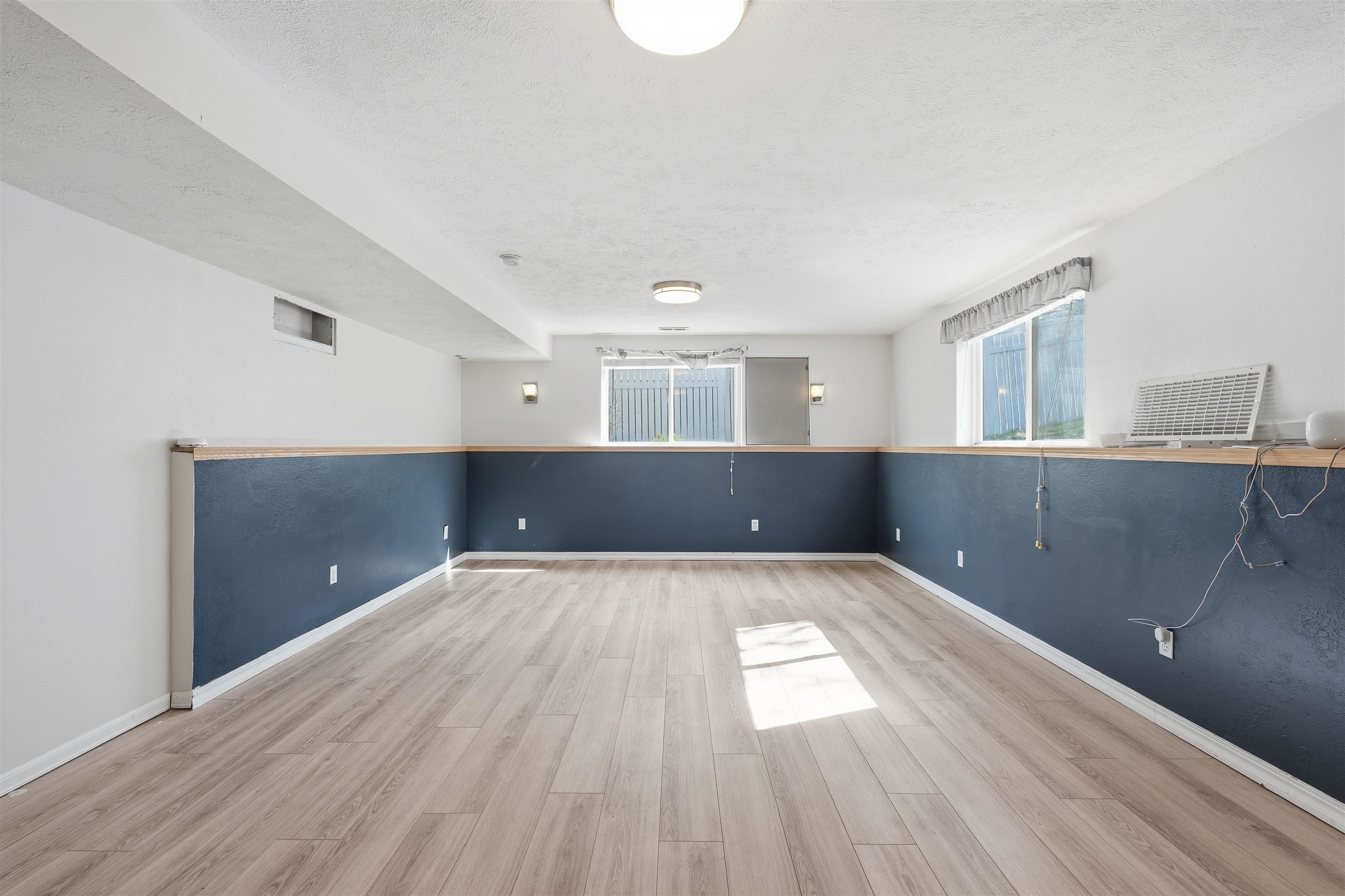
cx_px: 672
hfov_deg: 96.7
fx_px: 598
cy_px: 448
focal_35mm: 16
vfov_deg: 73.7
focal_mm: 16
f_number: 8
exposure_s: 1/100
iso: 100
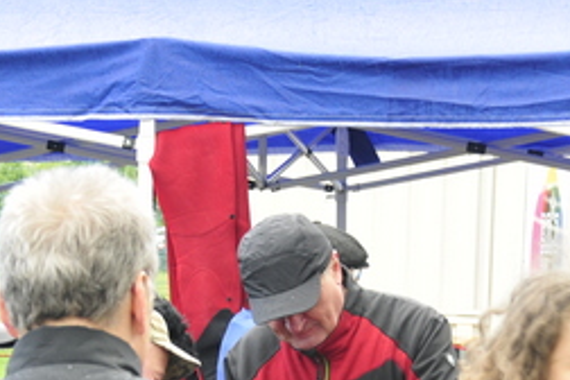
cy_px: 385
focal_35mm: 146
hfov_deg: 14.1
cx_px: 271
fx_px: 2311
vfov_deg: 9.3
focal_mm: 32
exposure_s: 1/80
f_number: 4.5
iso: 200
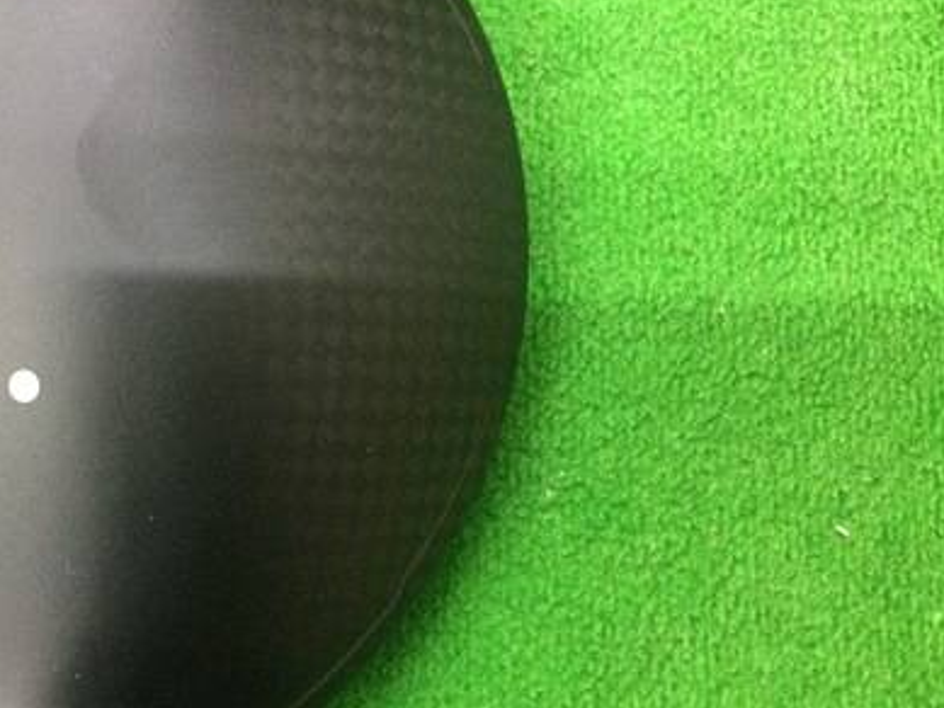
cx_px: 231
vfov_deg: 28.6
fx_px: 1391
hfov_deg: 36.6
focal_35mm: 51
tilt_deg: -85.8
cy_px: 361
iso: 200
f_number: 2.4
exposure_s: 1/24
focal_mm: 3.3
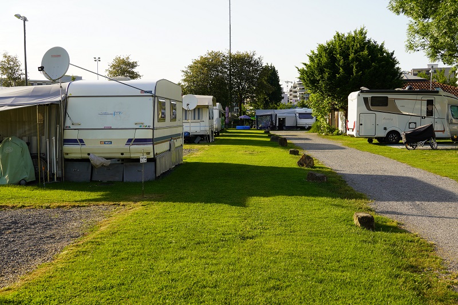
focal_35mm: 46
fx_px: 591
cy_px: 152
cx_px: 229
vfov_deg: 28.9
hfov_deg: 42.3
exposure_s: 1/100
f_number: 8
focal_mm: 31
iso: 100
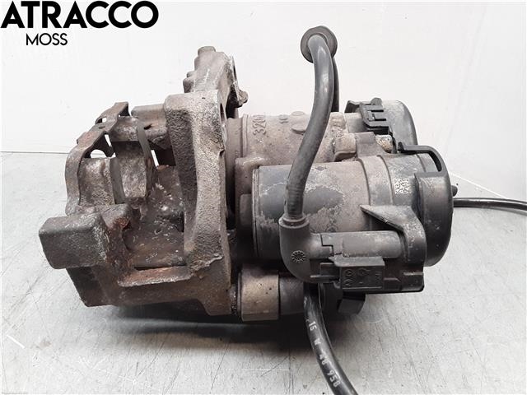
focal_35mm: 28
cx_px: 264
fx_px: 426
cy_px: 198
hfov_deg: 63.4
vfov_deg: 49.7
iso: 80
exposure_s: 1/50
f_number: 1.9
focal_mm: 2.91
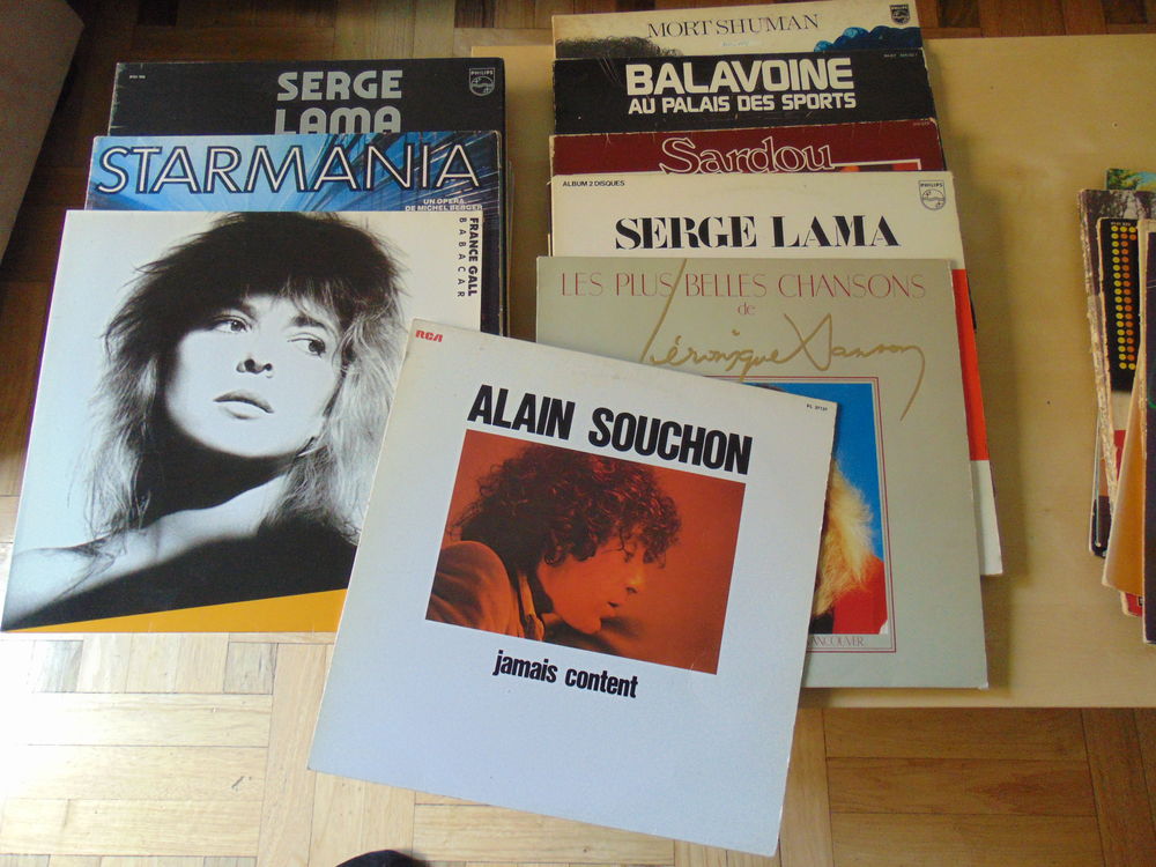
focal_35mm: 25
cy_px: 434
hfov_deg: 69.4
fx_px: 835
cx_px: 578
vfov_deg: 54.9
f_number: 3
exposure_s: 1/30
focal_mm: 4.5
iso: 250
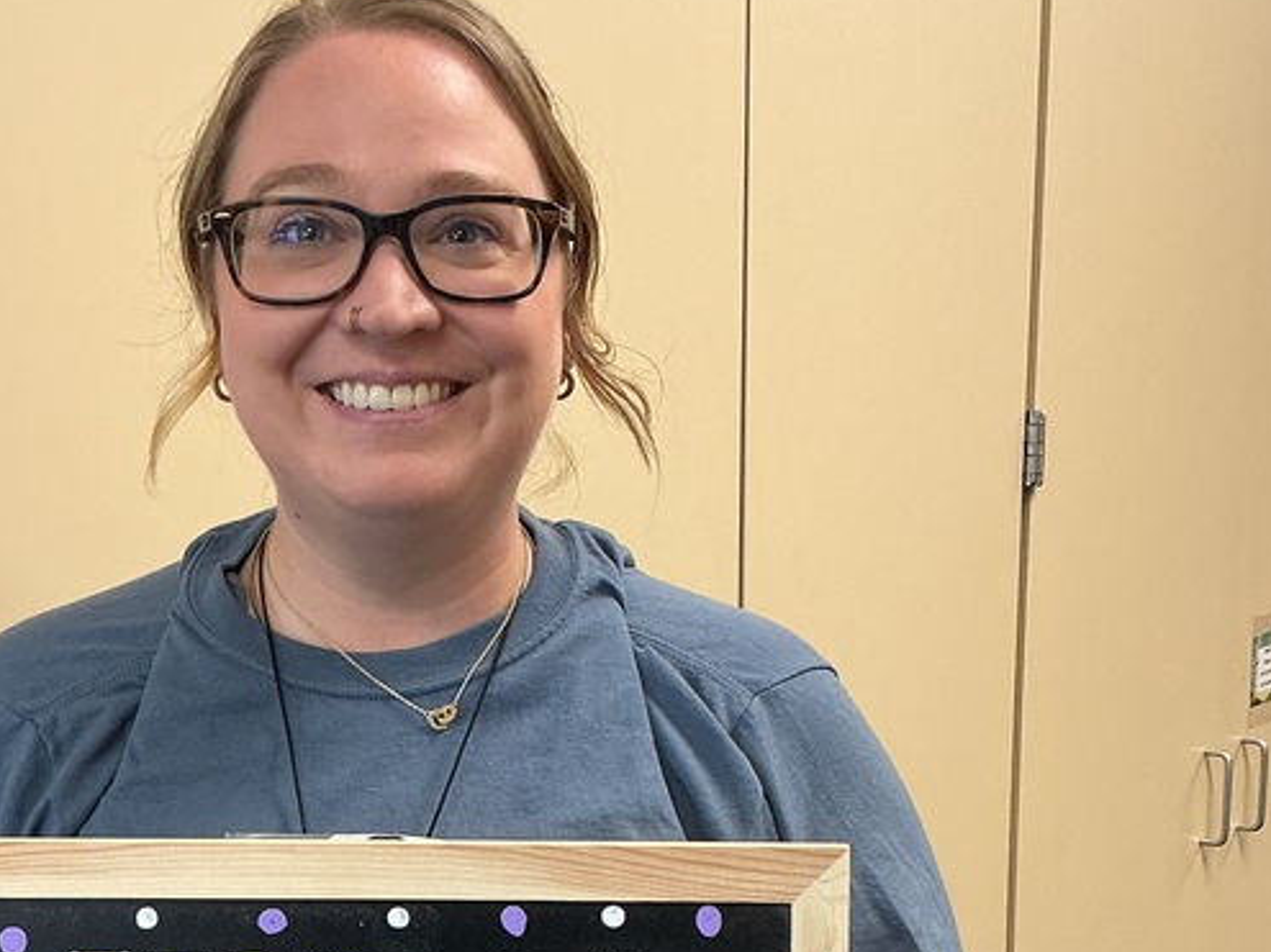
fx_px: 2202
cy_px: 803
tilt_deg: -12.1
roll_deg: +0.0
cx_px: 526
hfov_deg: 32.1
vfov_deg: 23.9
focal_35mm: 60
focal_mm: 3
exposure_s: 1/60
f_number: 1.8
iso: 80
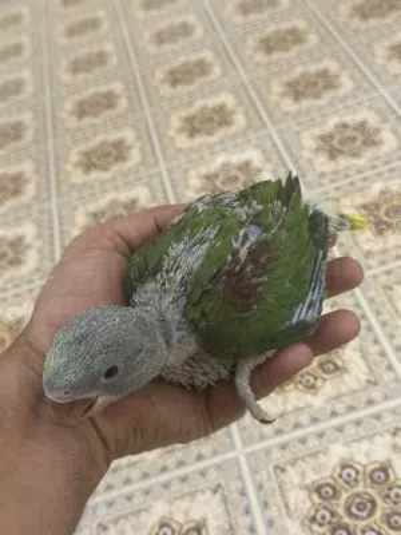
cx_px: 200
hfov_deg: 30.3
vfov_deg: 39.7
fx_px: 741
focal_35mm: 48
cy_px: 268
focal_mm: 6.86
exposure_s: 1/33
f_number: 1.78
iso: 200
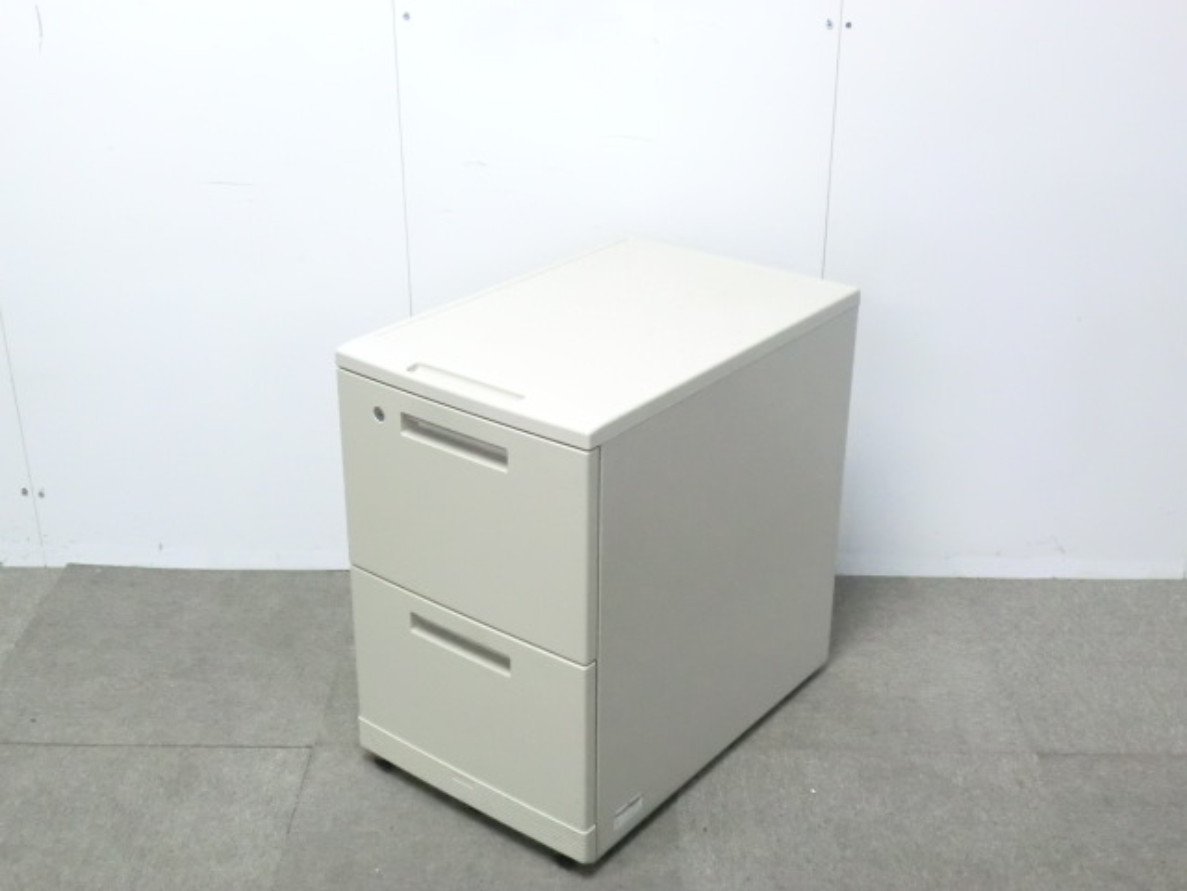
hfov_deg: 42.1
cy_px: 446
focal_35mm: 45
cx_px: 594
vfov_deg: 32.2
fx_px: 1543
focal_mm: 8.2
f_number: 4.3
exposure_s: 1/30
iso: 800
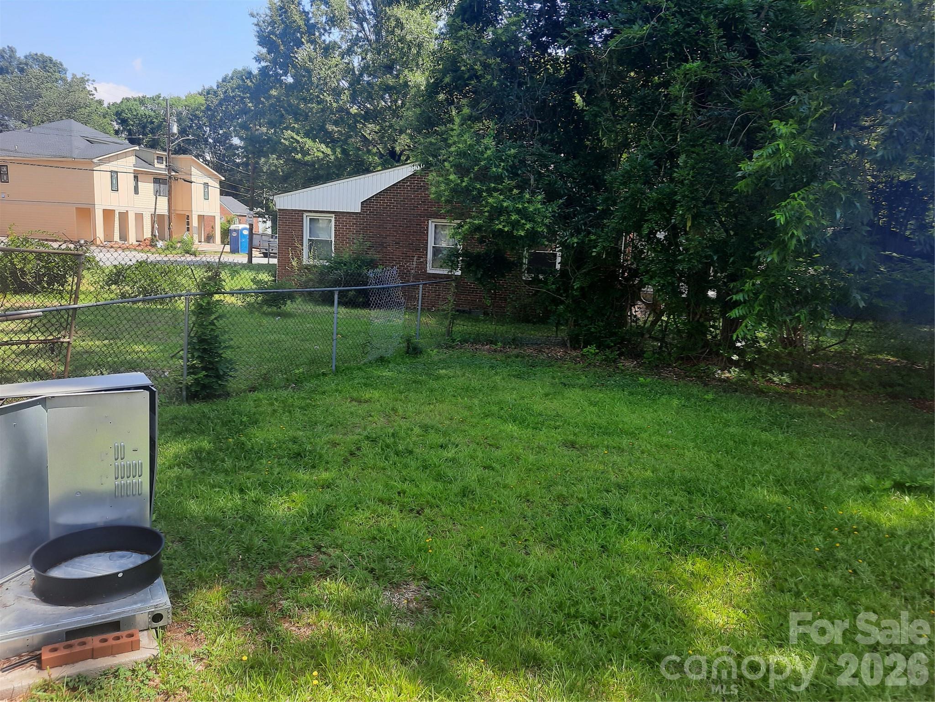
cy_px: 351
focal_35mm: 25
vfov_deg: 54.9
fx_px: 675
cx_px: 468
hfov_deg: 69.4
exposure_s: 1/186
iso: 32
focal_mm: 4.6
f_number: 2
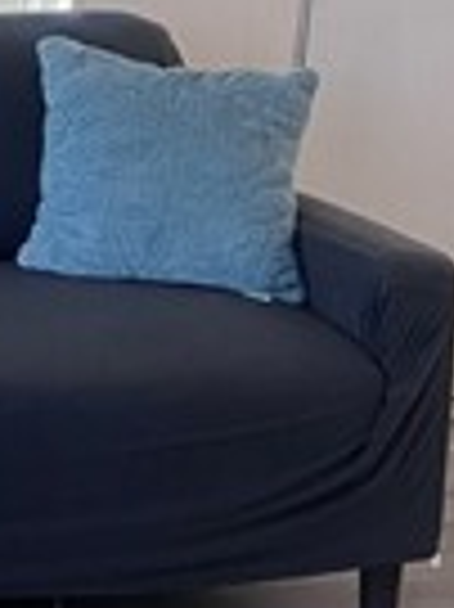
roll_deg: -1.1
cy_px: 126
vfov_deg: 15.9
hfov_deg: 10.7
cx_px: -526
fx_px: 2154
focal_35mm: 123
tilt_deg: -11.5
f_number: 1.5
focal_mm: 5.7
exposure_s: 1/60
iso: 500
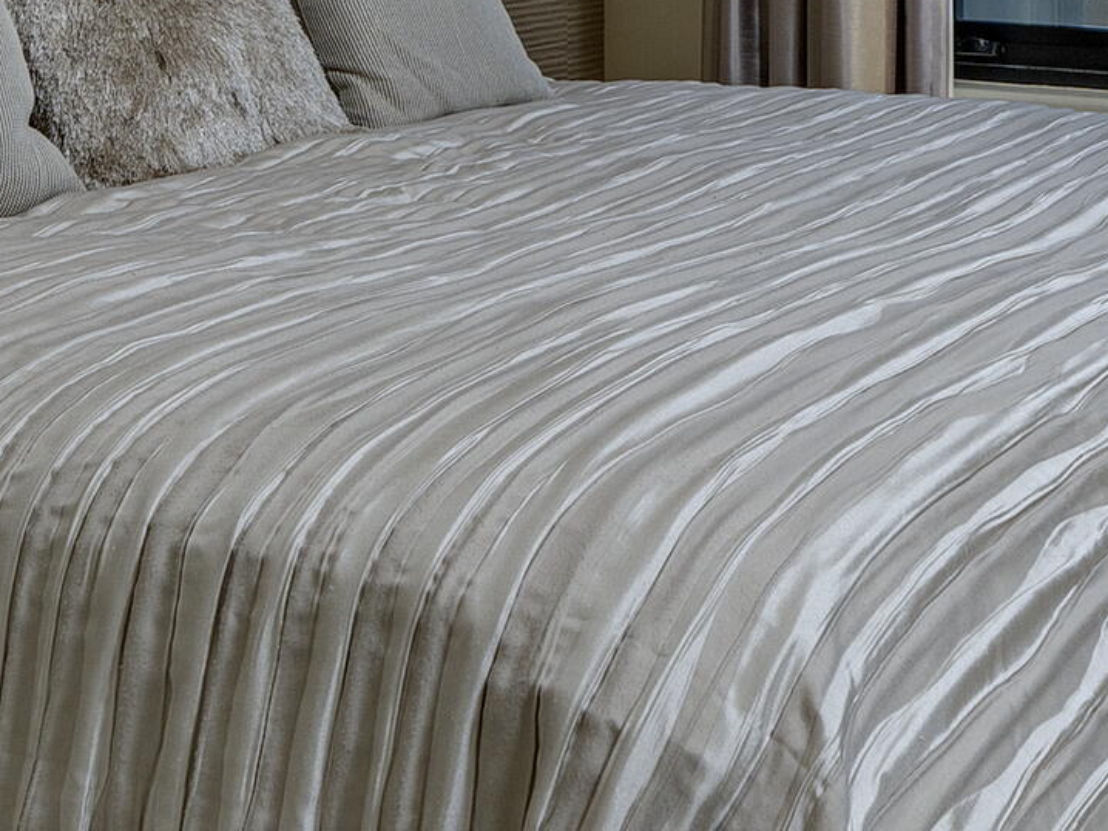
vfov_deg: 22.4
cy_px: -175
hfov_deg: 31.5
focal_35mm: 60
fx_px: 1920
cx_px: 864
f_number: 7.1
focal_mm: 16
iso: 200
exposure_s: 1/125
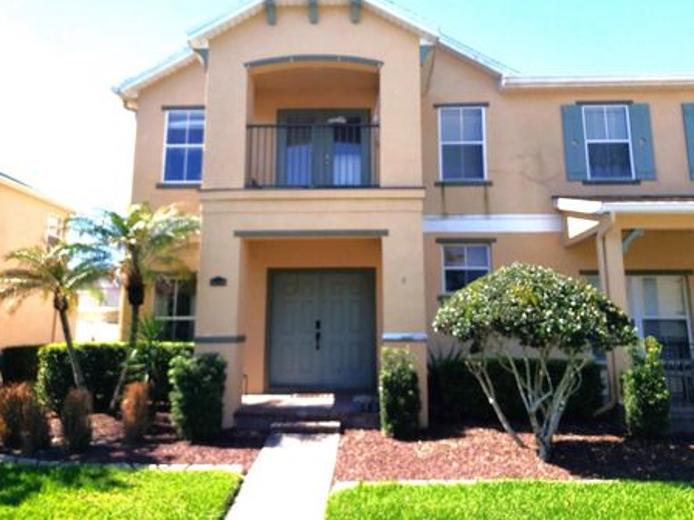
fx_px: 581
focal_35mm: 29
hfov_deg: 61.7
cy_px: 231
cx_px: 352
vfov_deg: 48.1
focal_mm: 4.3
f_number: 1.5
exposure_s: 1/3000
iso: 50
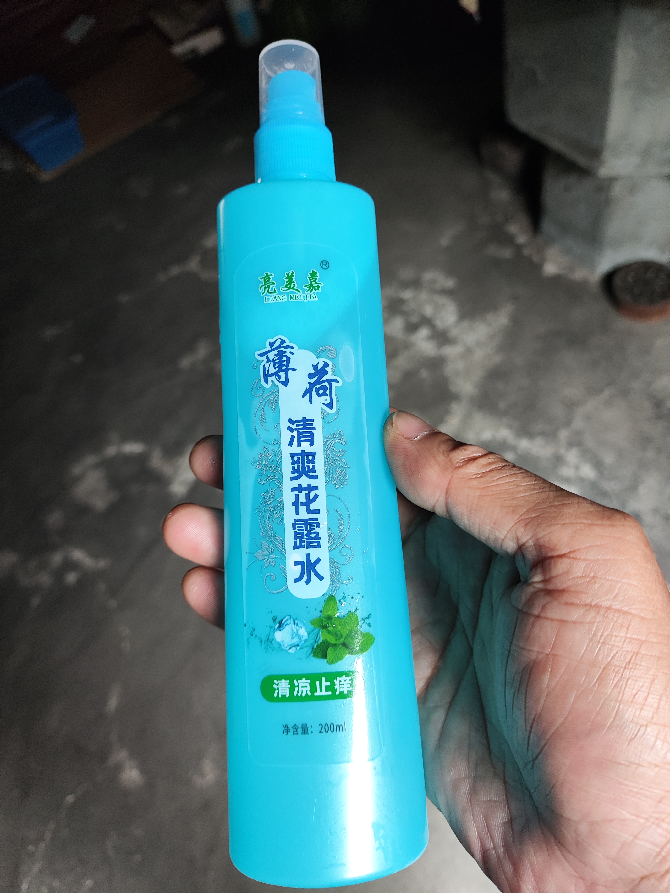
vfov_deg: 71.6
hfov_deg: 56.9
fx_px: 619
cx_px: 335
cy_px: 446
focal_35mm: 24
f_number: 1.8
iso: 258
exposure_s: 1/33.3
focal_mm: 4.68
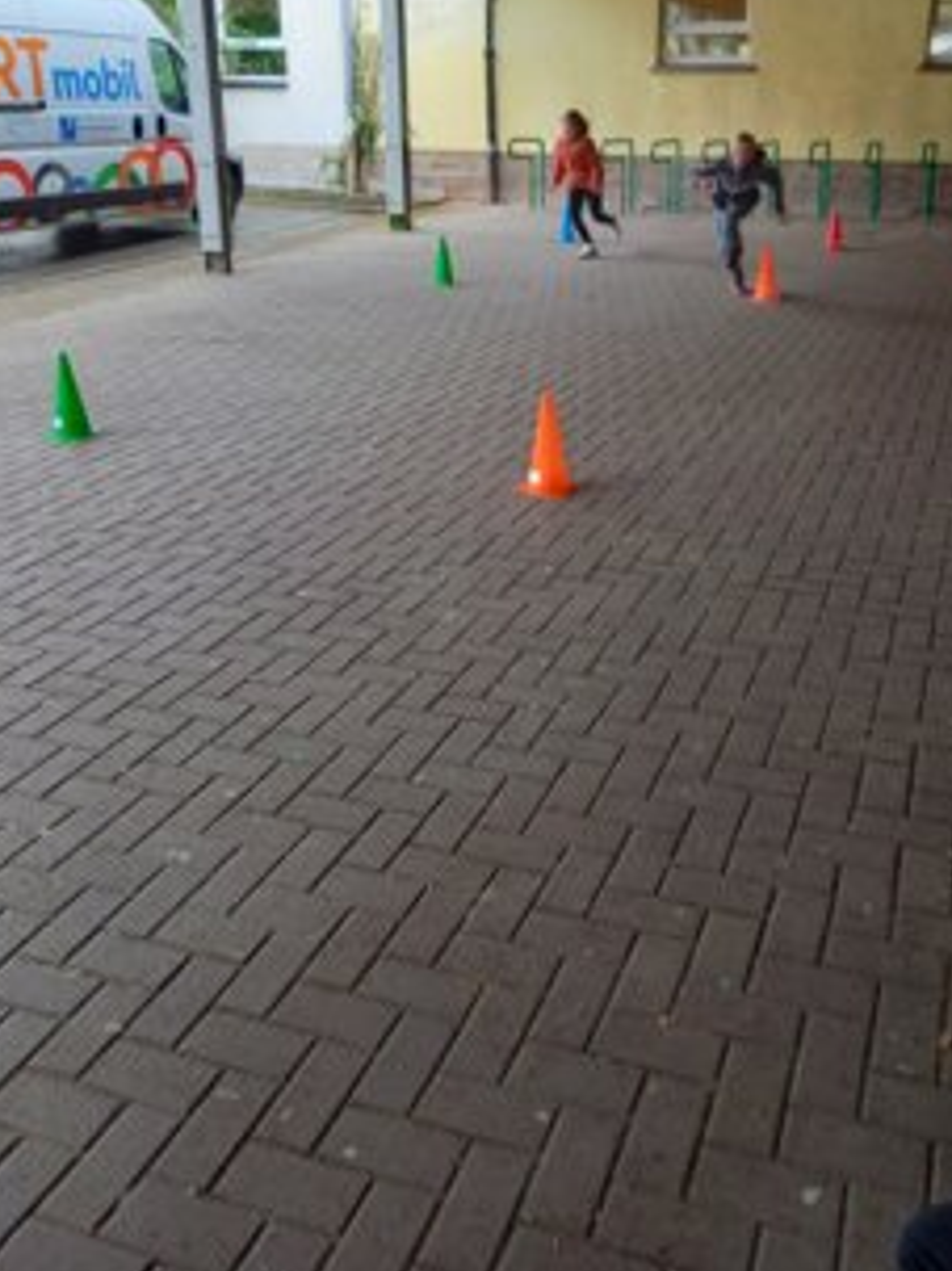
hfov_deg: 42.8
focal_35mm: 33
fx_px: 1211
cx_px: 537
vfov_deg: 54.7
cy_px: 466
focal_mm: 4.65
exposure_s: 1/50
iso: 125
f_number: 1.8
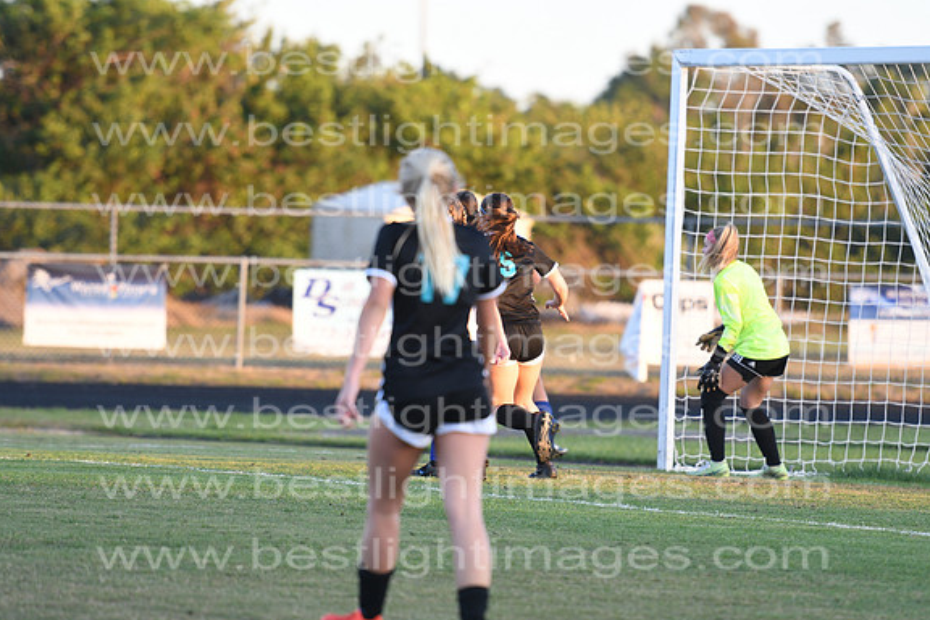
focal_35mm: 287
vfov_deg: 4.8
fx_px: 7414
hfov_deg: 7.2
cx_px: 463
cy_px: 311
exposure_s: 1/800
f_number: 2.8
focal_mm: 190
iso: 500
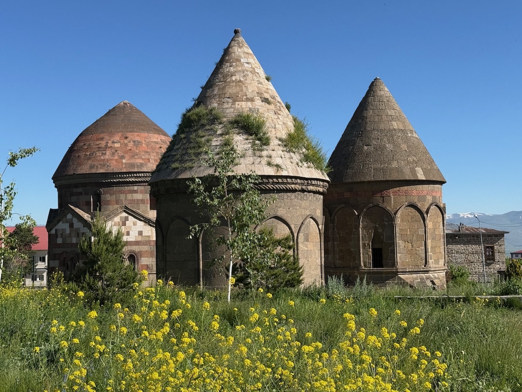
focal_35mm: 48
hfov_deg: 39.7
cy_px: 196
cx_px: 261
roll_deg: +1.4
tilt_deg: +3.4
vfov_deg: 30.3
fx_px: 724
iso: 80
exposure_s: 1/5208
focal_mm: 6.76
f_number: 1.78
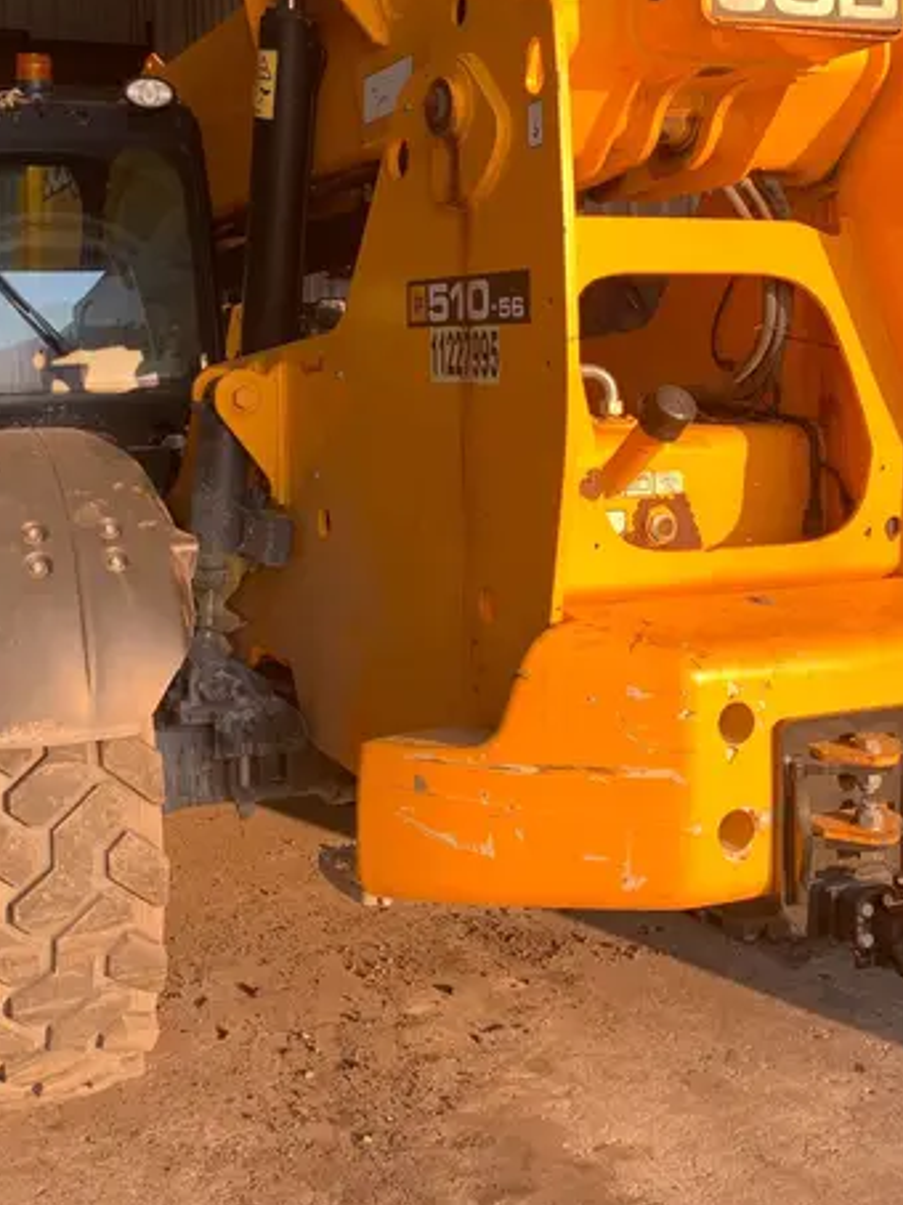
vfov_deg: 43.8
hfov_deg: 34.0
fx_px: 1462
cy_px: 346
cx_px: 295
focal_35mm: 42
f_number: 1.8
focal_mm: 4.25
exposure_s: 1/161
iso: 25
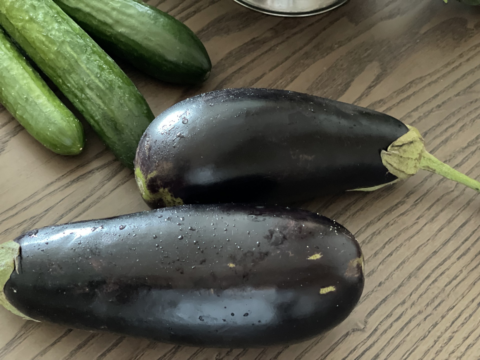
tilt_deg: -55.2
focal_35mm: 52
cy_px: 180
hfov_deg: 36.8
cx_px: 240
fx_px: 721
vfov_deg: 28.0
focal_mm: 6
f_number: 2
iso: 500
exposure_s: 1/15
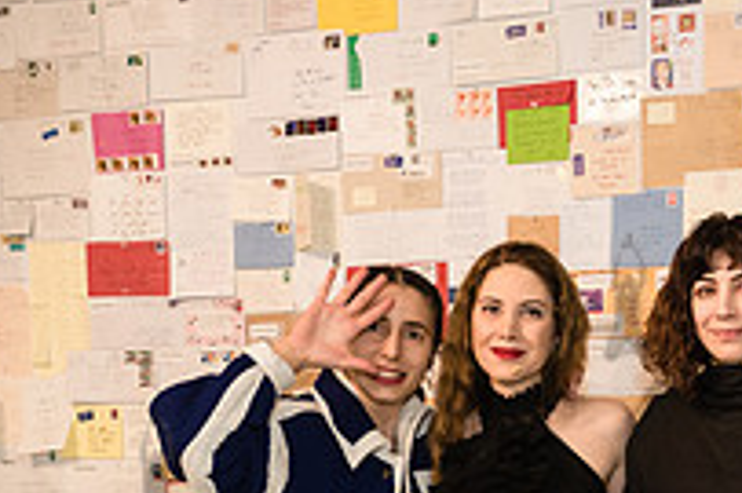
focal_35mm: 69
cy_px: 648
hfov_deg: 28.4
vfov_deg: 18.3
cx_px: 625
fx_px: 1421
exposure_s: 1/200
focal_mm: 24
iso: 1600
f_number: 4
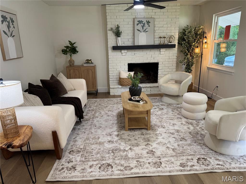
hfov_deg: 71.6
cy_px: 92
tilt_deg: -15.5
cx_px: 123
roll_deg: +1.1
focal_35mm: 24
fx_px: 171
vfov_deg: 56.8
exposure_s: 1/91
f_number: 1.78
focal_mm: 6.76
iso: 200
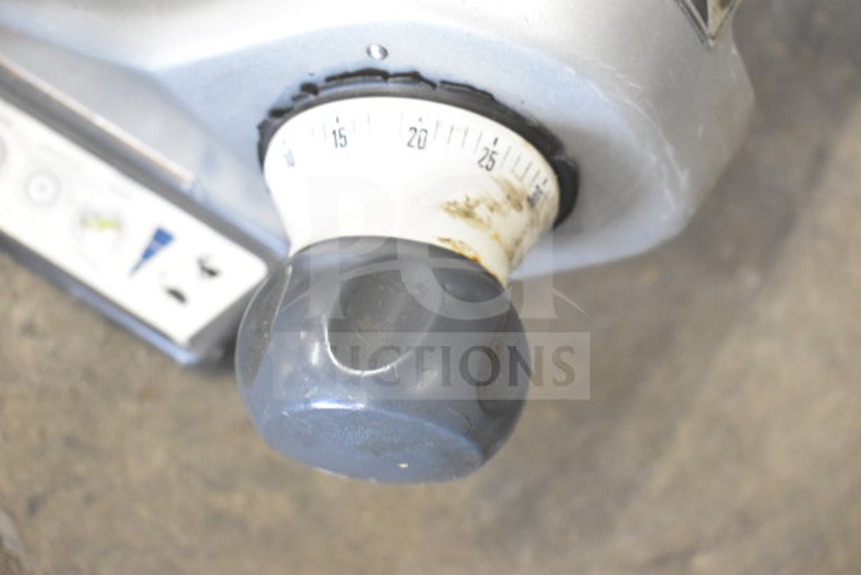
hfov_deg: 41.1
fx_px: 1148
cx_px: 430
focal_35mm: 48
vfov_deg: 28.1
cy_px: 288
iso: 6400
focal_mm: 32
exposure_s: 1/80
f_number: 4.5
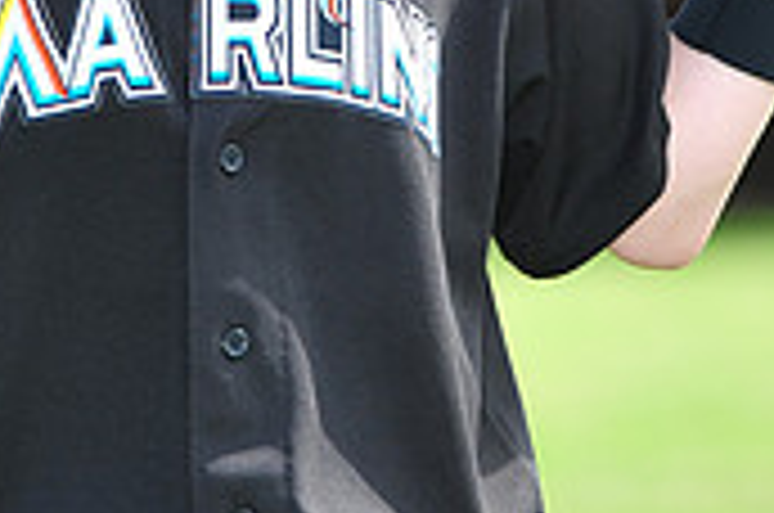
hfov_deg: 3.9
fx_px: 11224
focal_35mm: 523
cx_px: 194
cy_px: -342
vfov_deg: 2.6
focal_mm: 155
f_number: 4.5
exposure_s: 1/640
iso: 250
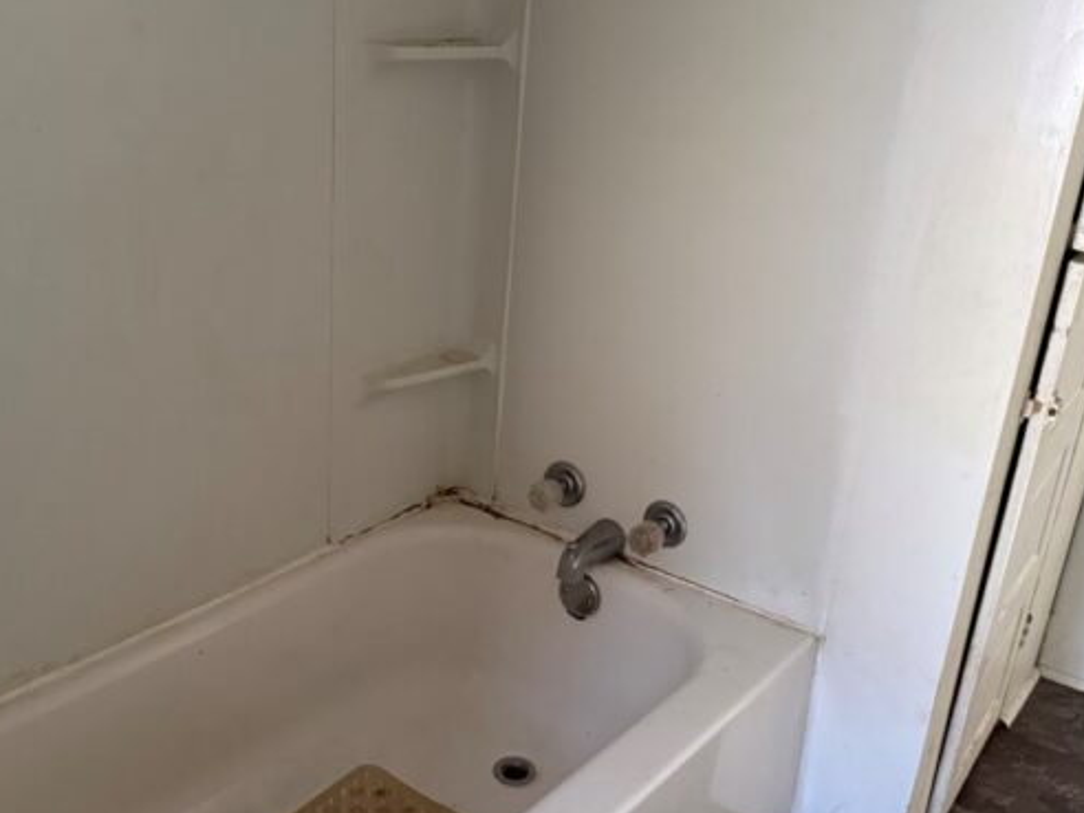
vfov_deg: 36.8
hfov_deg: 47.8
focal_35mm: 39
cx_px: 474
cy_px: 441
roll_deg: -4.5
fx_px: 1221
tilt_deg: -22.7
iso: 500
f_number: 1.78
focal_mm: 6.76
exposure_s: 1/60
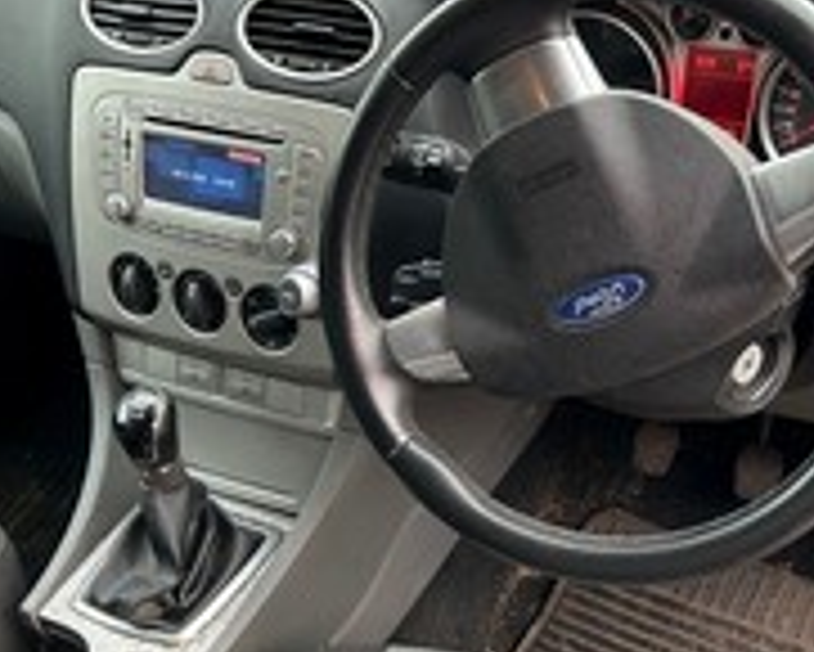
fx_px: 1181
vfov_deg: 30.6
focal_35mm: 49
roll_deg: +6.5
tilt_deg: -36.6
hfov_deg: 38.0
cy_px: 432
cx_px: 454
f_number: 1.5
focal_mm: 5.7
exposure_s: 1/100
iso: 125
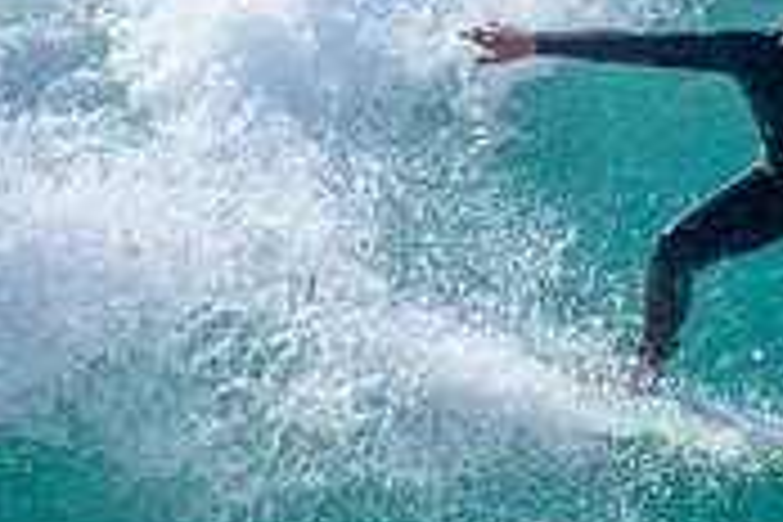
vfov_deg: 0.4
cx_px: 1041
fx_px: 68094
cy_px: 303
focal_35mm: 3131
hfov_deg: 0.7
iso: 320
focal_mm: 800
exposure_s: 1/2000
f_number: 6.3
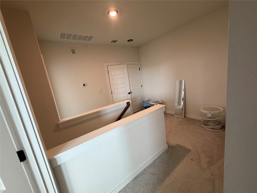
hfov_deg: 102.1
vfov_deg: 85.7
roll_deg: +8.0
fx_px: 104
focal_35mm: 14
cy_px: 96
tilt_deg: -10.4
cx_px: 128
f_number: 2.2
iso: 250
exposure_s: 1/60
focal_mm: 2.22
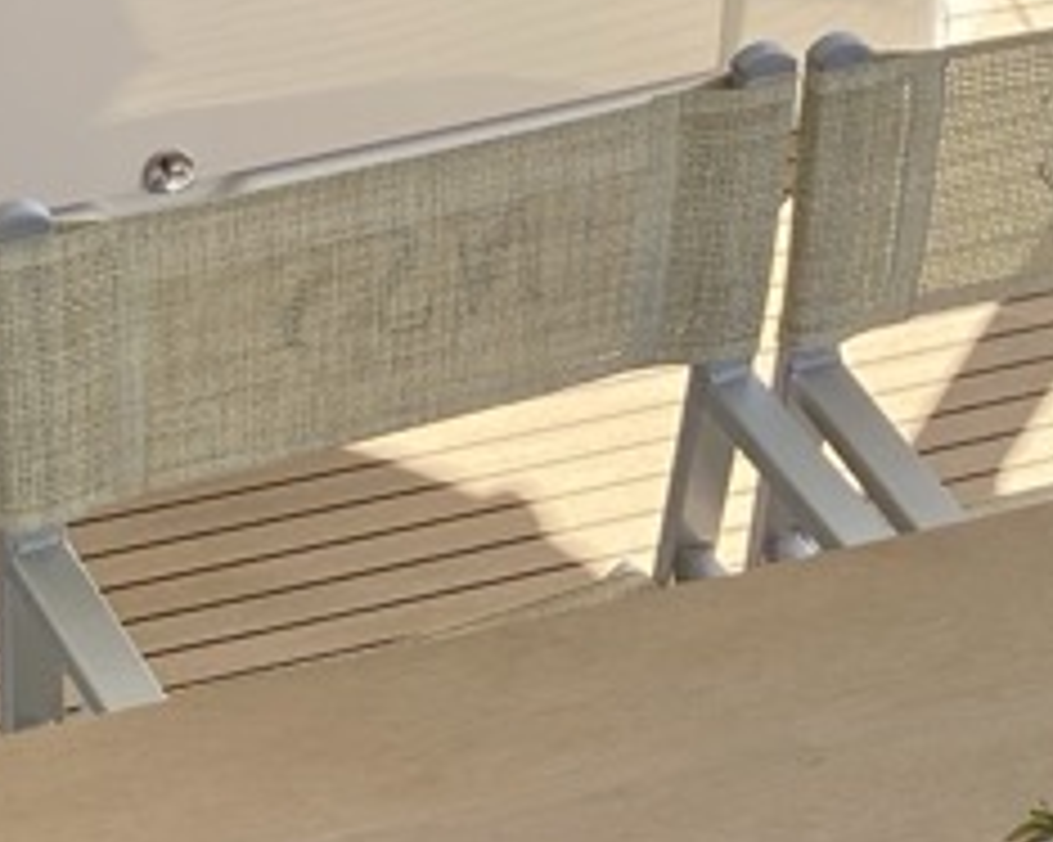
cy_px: 874
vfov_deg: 11.7
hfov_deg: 14.8
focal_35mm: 130
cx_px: 616
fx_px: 4050
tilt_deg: -45.2
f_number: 1.8
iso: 32
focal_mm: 4.25
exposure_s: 1/640
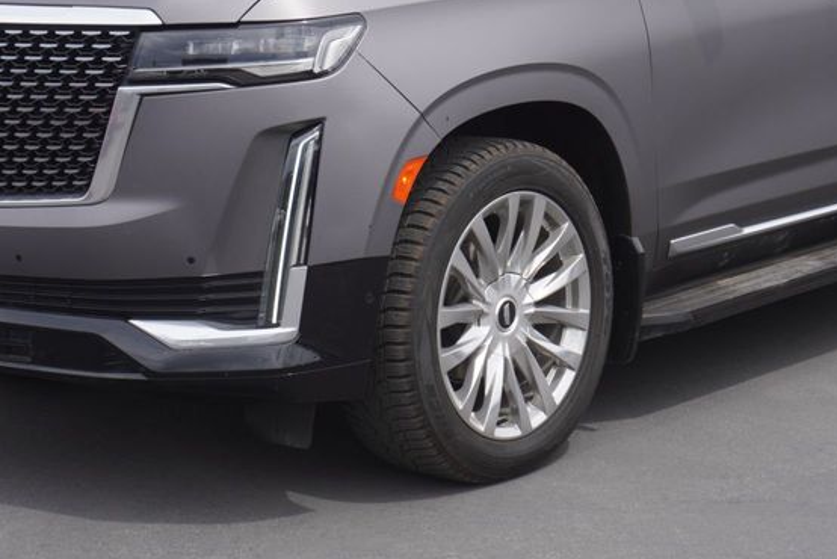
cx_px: 447
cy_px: 124
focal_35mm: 86
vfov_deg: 15.8
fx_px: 1999
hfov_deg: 23.6
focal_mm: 31
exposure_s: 1/160
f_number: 8
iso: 100
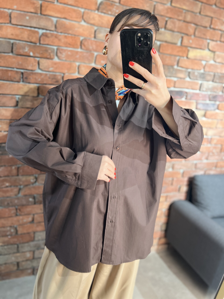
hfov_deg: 53.1
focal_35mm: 26
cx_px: 112
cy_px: 150
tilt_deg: -36.1
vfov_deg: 67.3
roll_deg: -3.7
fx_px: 224
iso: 250
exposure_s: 1/50
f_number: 1.5
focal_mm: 5.7
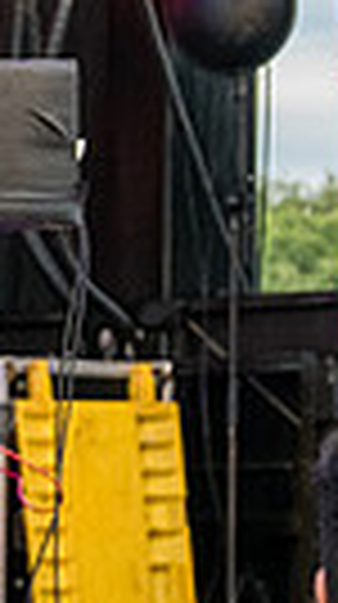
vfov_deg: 6.0
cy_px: 23
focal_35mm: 361
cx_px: 993
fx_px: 5774
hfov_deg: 3.3
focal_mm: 70
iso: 3200
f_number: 4.5
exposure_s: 1/1000
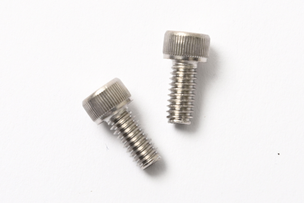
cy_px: 102
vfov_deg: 19.5
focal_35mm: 70
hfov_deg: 28.8
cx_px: 152
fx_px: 591
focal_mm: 70
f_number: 10
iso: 250
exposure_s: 1/200
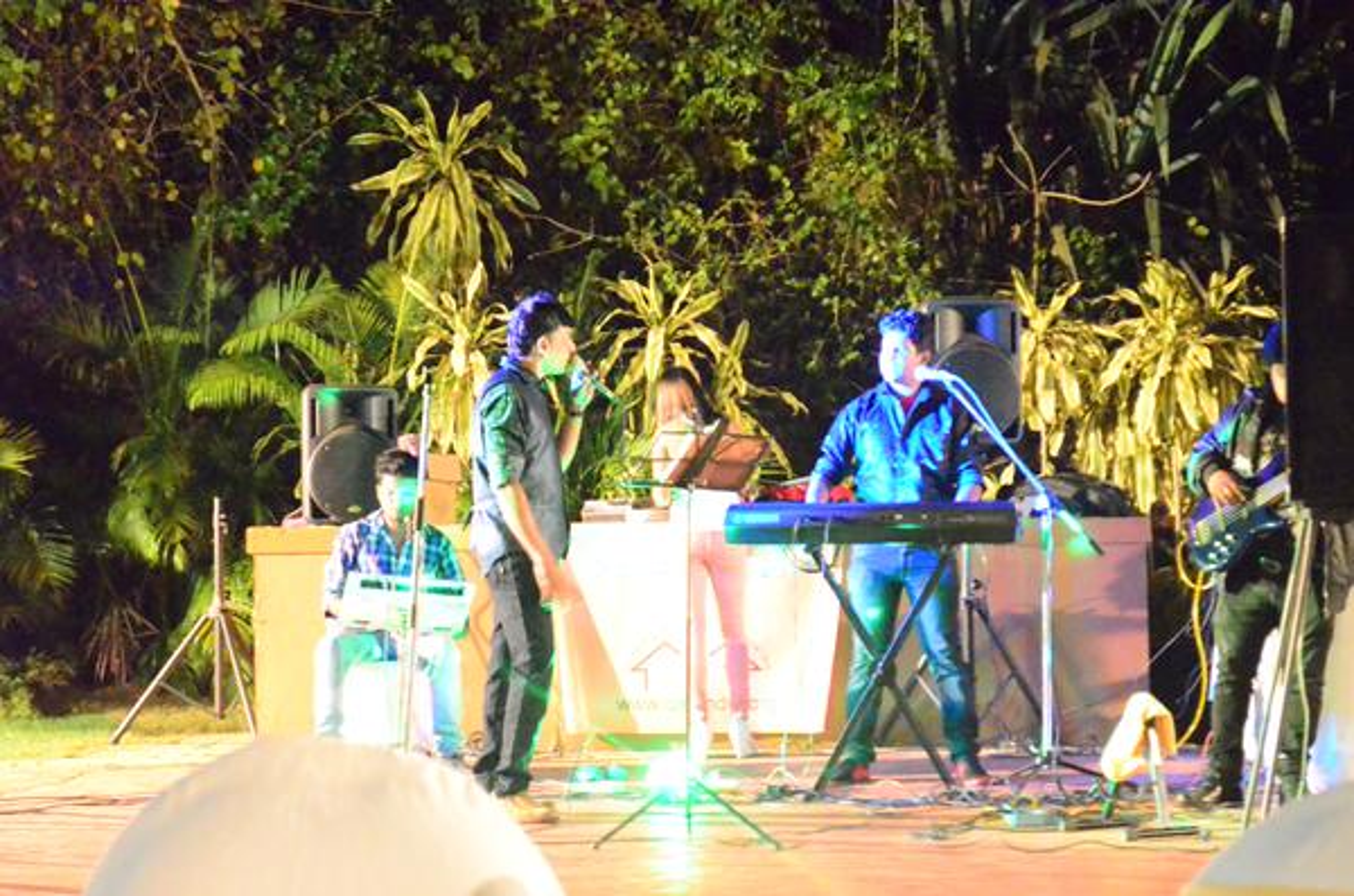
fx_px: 3096
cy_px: 448
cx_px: 677
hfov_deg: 24.7
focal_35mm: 82
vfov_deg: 16.5
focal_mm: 55
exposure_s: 1/10
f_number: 5.6
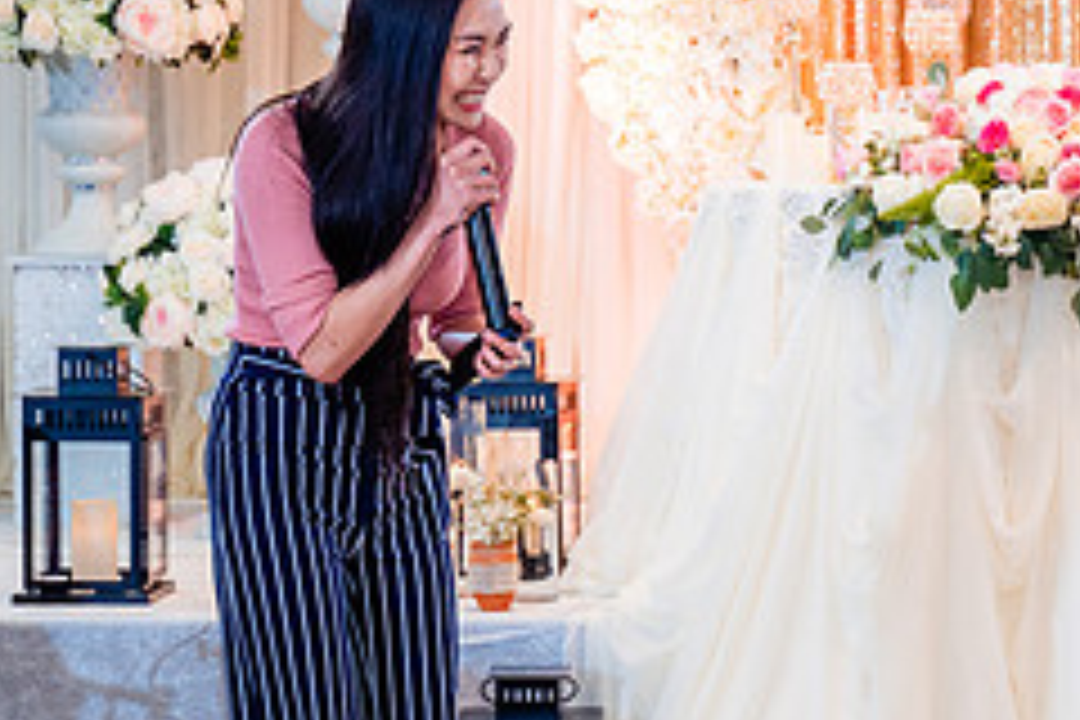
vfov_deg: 9.8
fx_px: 4200
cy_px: 398
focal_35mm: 140
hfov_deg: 14.4
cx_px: 1066
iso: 800
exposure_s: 1/160
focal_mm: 55
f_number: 3.5
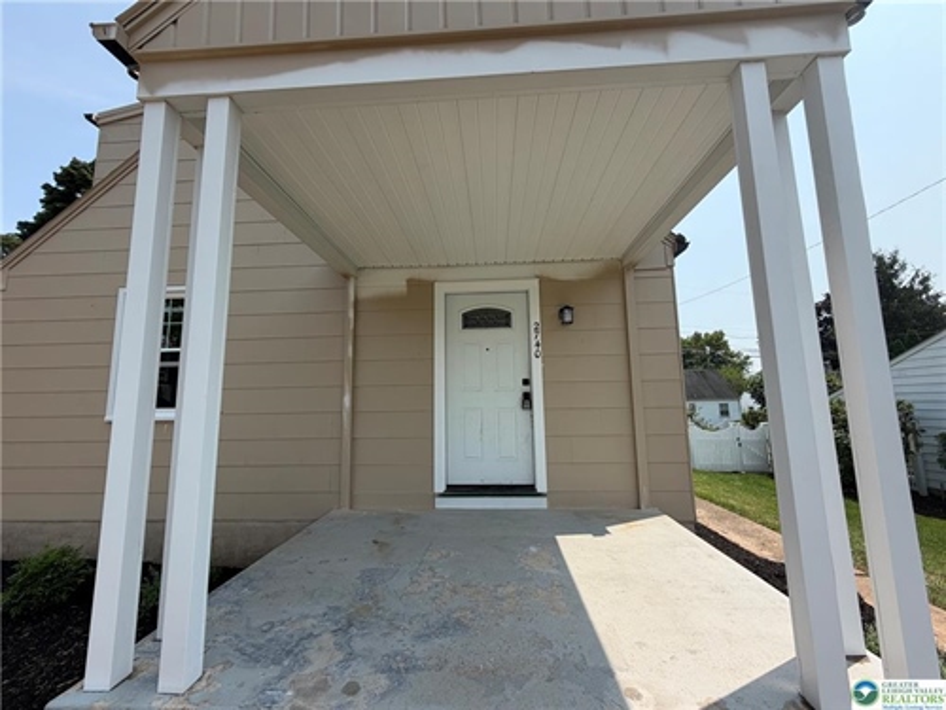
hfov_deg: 102.1
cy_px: 355
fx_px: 383
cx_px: 473
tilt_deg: +9.5
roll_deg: +0.2
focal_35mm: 14
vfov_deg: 85.7
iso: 25
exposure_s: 1/770
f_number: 2.2
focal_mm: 2.22
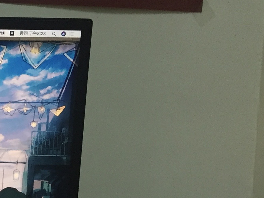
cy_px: 282
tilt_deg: -9.0
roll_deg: -1.8
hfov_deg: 15.9
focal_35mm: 106
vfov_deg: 13.3
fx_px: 809
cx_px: -206
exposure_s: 1/30
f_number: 2.2
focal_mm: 4.15
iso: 80
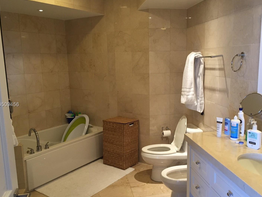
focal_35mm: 33
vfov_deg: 42.9
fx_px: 250
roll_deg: +0.3
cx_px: 140
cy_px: 105
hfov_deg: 55.3
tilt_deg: -10.6
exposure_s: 1/30
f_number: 2.2
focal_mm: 4.15
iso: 100
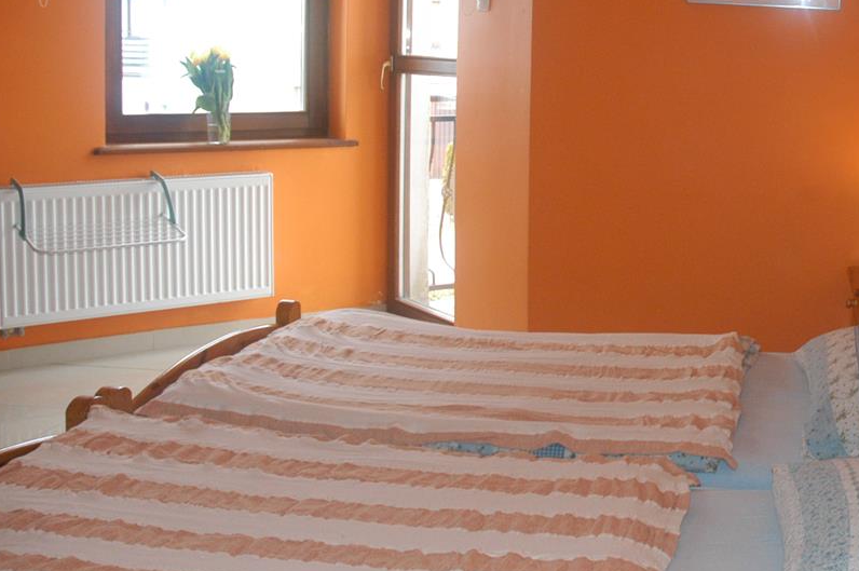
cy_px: 132
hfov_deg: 36.3
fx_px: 1216
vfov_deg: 26.0
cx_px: 785
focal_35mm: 51
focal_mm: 18
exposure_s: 1/160
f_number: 5
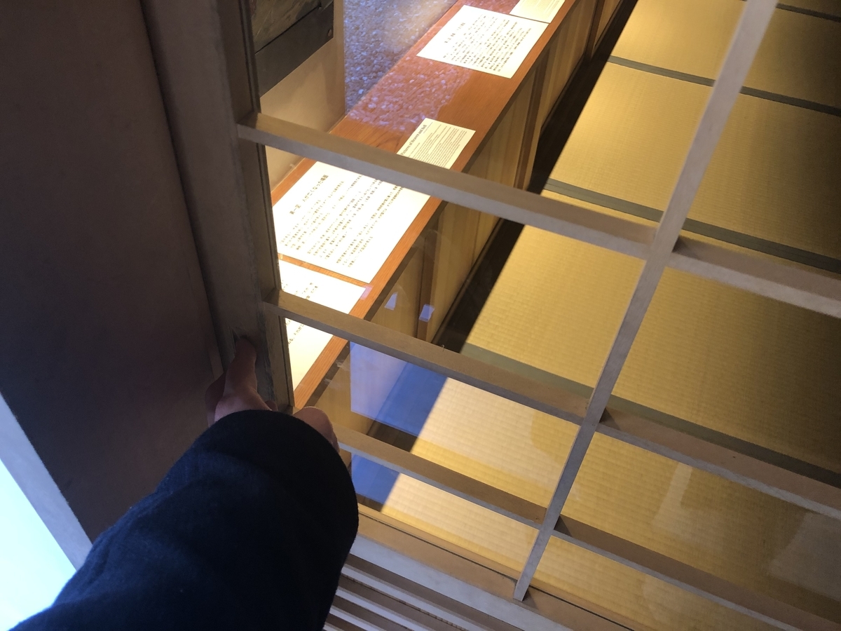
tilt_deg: -45.3
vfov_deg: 49.7
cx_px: 420
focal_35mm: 28
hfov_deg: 63.4
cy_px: 316
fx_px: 680
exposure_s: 1/15
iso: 40
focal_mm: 3.99
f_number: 1.8
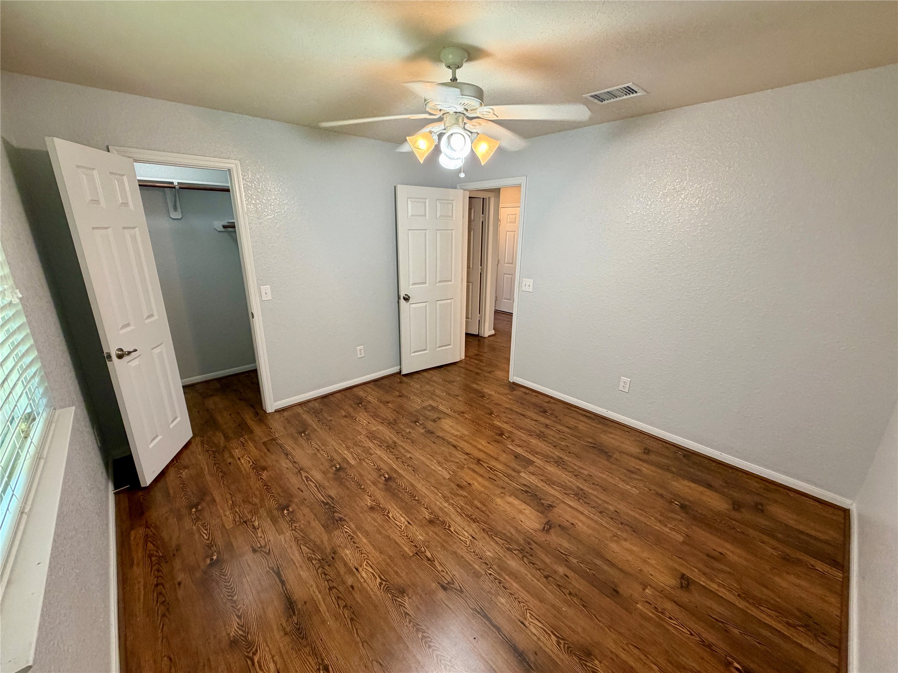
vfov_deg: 85.7
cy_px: 336
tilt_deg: -16.8
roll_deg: -0.8
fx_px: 363
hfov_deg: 102.1
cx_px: 449
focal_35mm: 14
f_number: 2.2
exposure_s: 1/60
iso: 200
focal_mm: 2.22
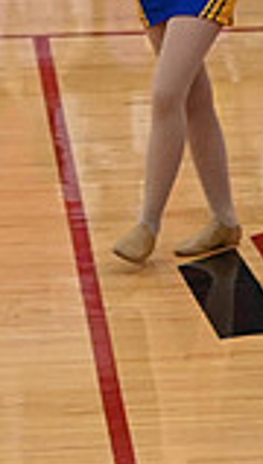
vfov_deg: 4.1
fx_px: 6490
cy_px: -28
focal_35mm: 526
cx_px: 824
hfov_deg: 2.3
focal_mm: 92
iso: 6400
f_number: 4
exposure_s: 1/400
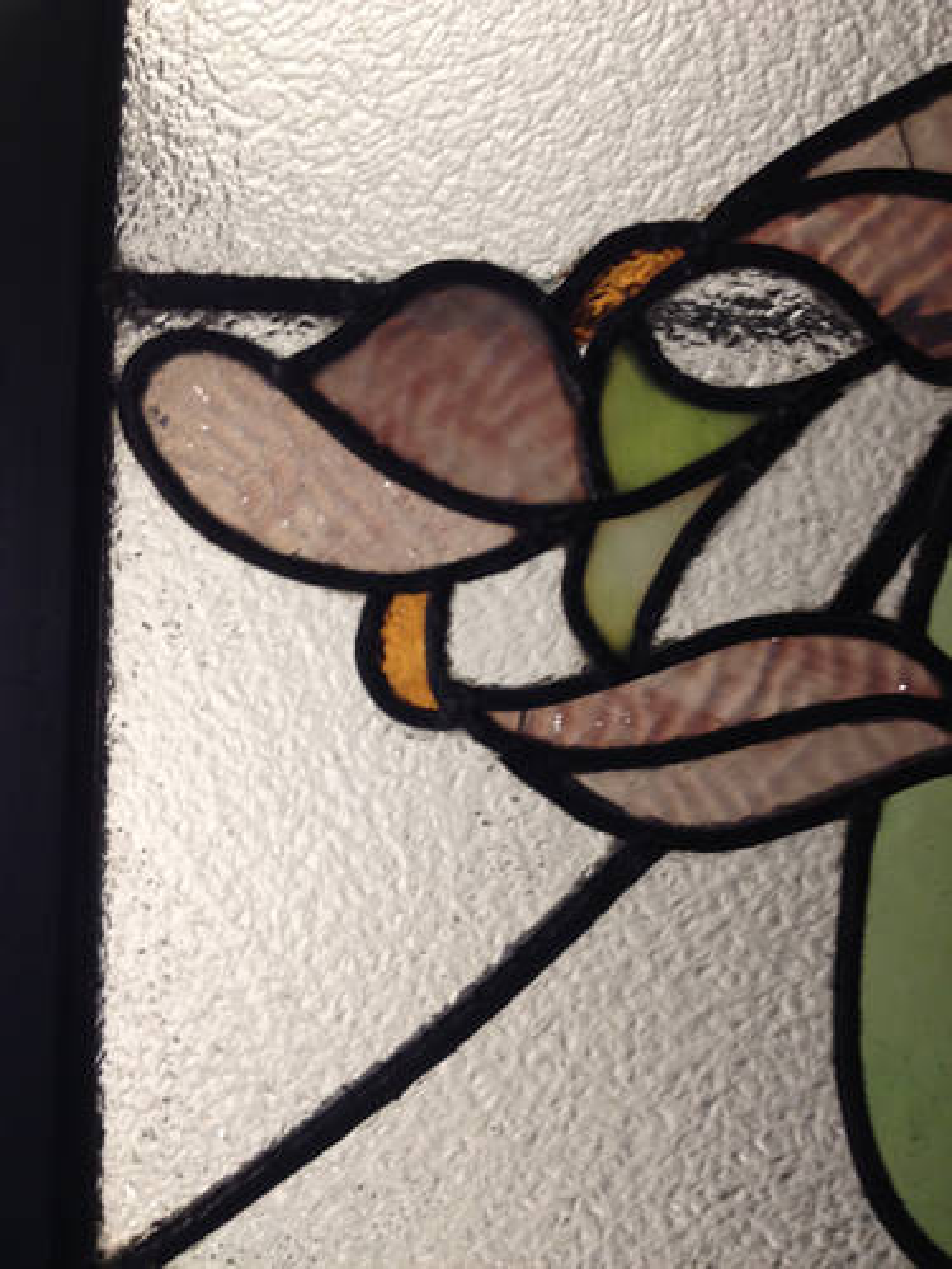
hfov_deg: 40.7
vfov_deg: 52.6
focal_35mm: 35
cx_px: 476
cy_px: 634
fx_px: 1283
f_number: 2.4
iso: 100
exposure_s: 1/20
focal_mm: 4.28
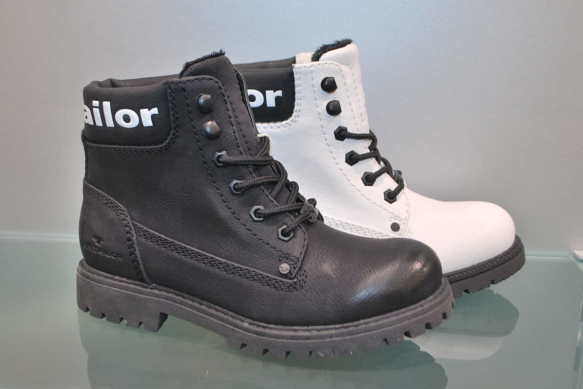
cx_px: 292
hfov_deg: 53.1
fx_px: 583
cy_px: 194
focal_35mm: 36
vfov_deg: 36.9
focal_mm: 24
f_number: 4.2
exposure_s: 1/60
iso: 180
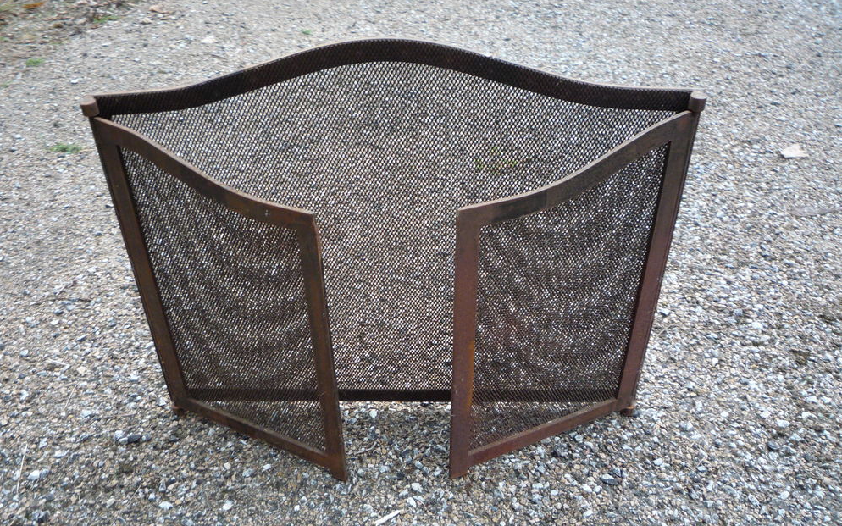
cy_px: 302
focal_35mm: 32
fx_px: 734
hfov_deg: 59.7
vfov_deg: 39.3
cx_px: 423
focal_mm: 5.2
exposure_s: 1/30
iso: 200
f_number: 3.3
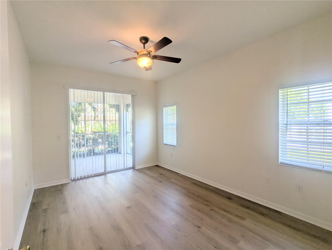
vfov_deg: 78.2
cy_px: 125
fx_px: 154
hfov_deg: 94.4
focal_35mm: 16
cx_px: 166
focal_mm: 2.35
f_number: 2.2
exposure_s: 1/120
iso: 58
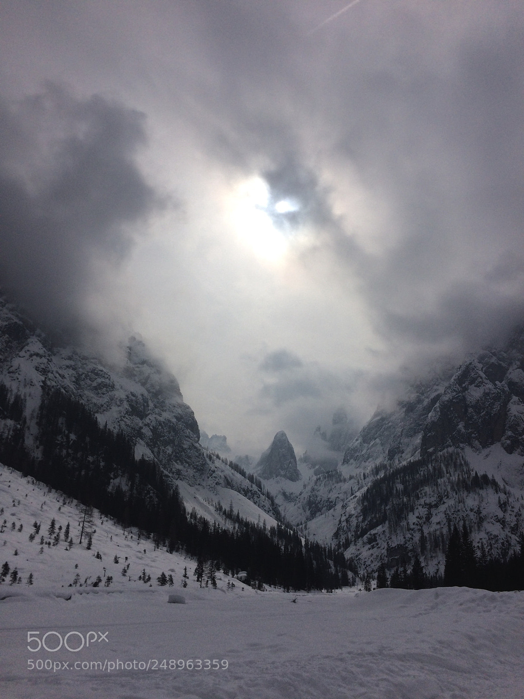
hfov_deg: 48.2
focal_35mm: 29
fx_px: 585
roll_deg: -1.1
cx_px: 262
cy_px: 350
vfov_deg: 61.7
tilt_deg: +23.5
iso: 40
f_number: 2.2
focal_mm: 4.15
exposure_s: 1/20833
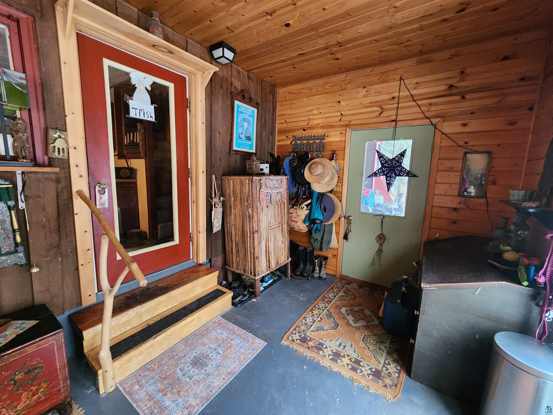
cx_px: 276
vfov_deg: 89.9
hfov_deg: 106.2
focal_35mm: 13
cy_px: 208
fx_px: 208
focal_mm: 2.2
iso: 640
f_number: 2.2
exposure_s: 1/24
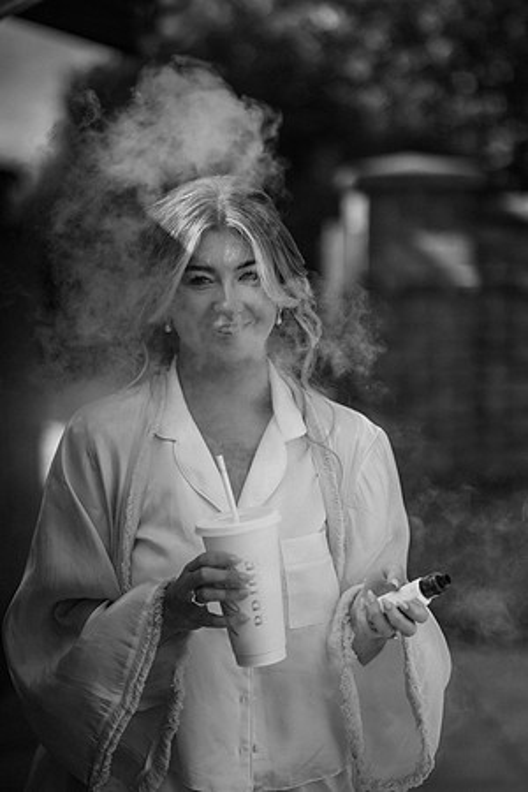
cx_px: 264
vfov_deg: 23.9
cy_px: 396
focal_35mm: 85
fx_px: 1870
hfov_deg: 16.1
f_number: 2
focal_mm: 85
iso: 100
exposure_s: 1/8000
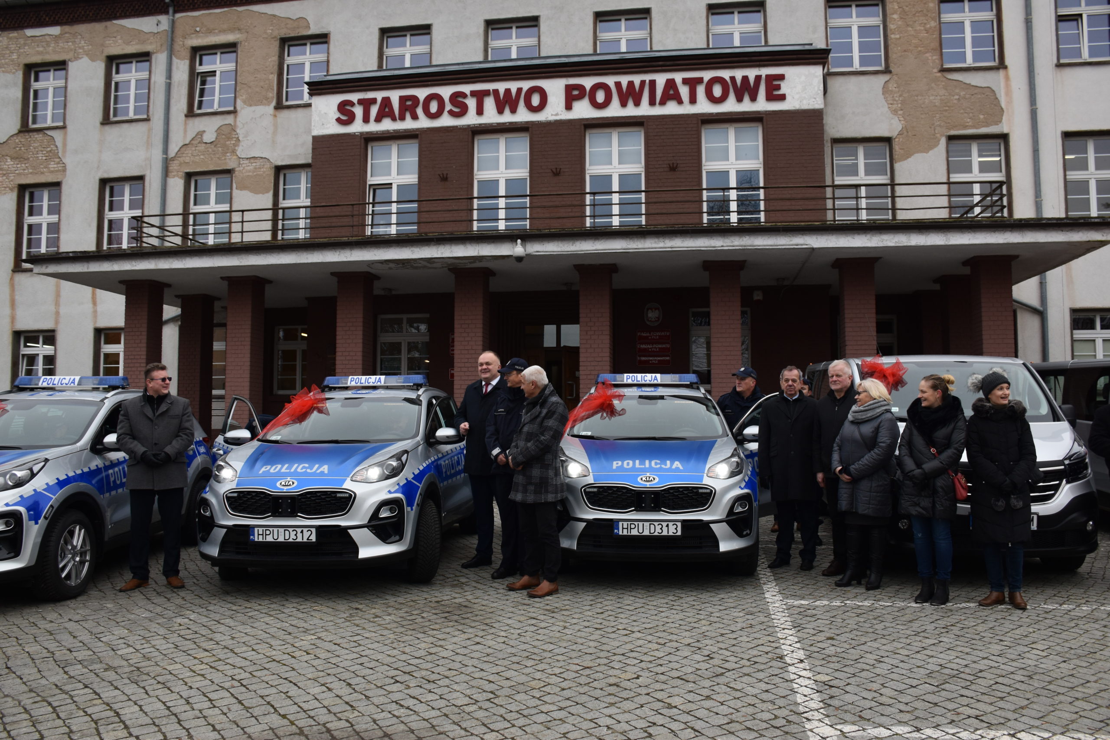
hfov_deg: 67.4
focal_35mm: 27
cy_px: 370
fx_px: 832
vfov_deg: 47.9
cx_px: 555
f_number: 5.6
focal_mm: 18
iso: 320
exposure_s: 1/250
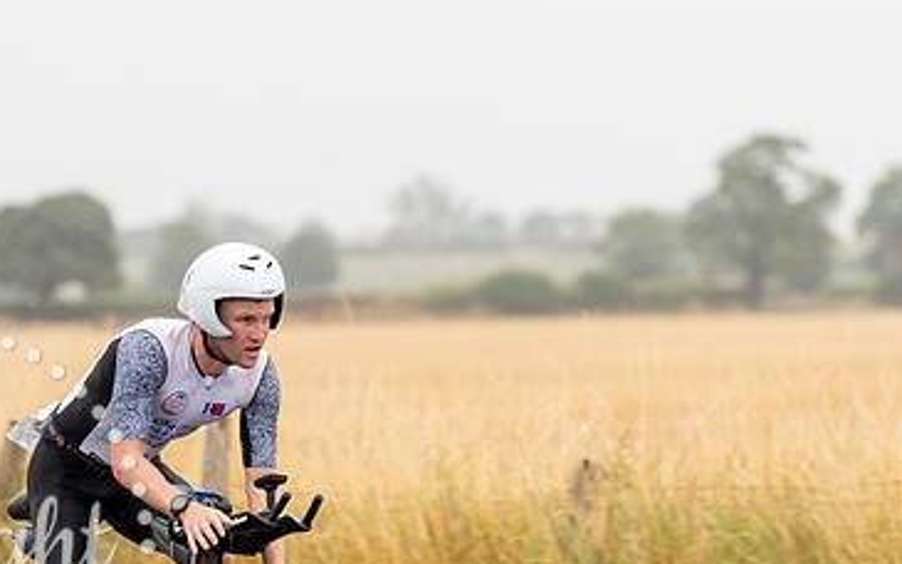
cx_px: 306
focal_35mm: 222
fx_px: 5456
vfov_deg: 5.9
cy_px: 424
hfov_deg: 9.4
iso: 250
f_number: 3.2
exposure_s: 1/400
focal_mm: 137
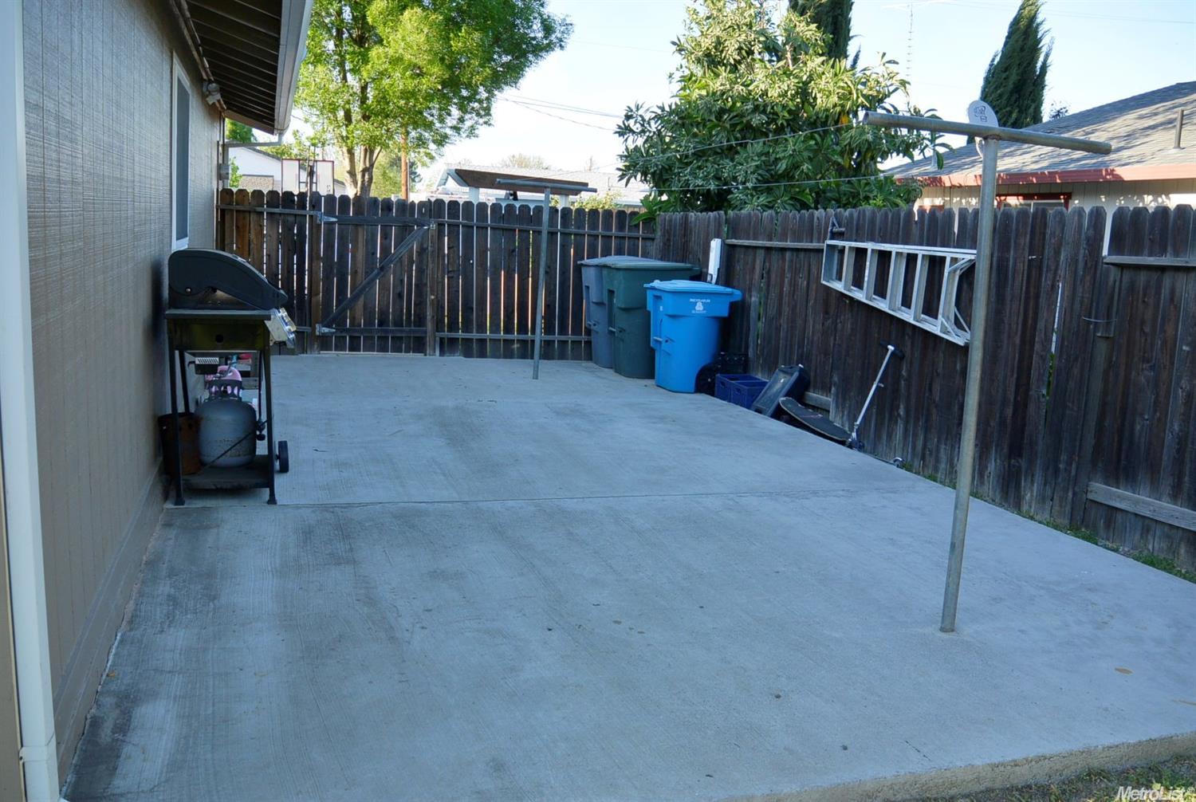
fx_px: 1065
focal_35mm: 32
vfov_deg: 41.3
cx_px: 598
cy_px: 401
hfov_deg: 58.6
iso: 400
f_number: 3.8
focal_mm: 12
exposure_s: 1/400
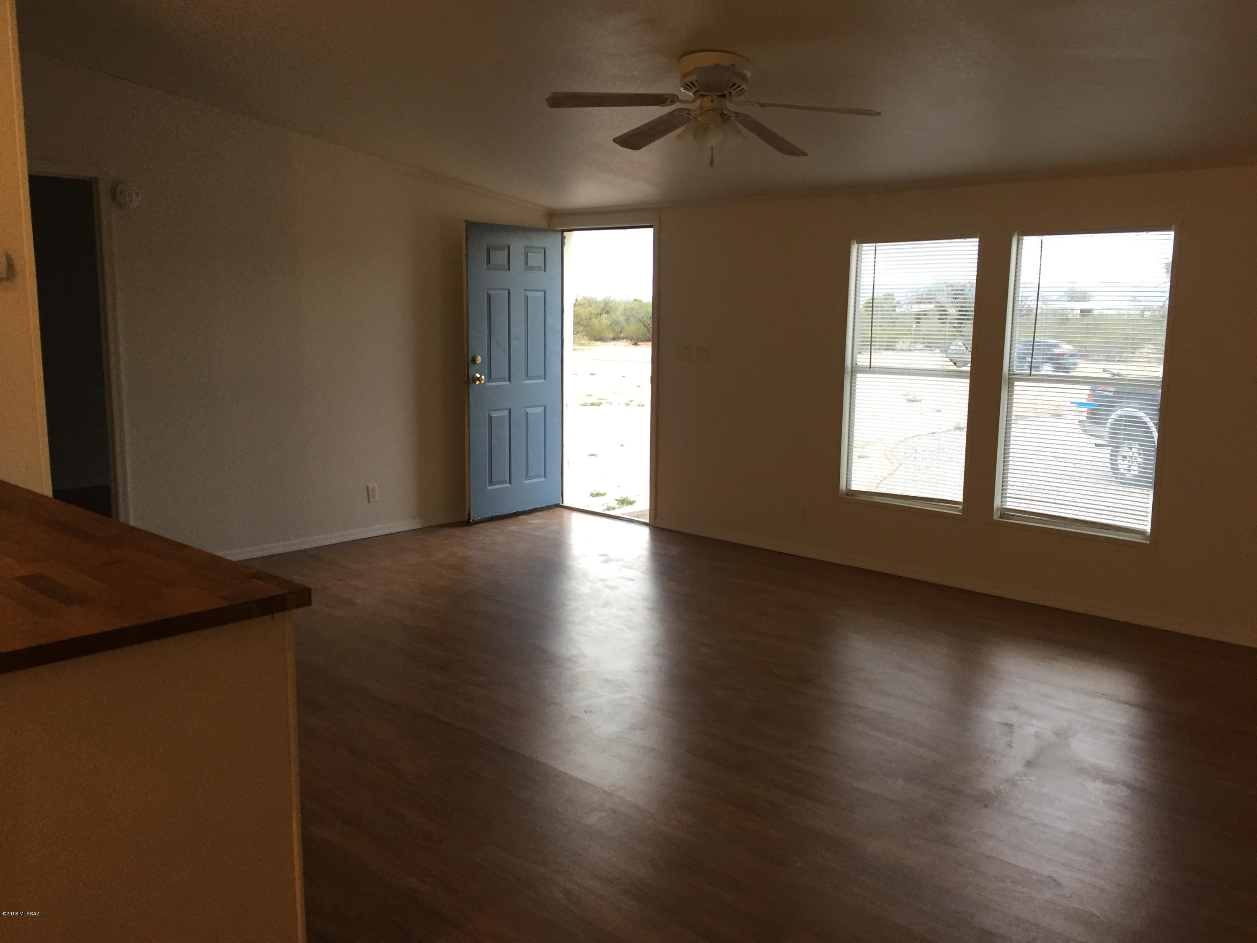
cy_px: 472
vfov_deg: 48.2
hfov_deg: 61.7
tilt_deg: -7.7
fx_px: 1053
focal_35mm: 29
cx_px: 628
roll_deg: -1.5
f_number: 2.2
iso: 100
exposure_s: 1/30
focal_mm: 4.15
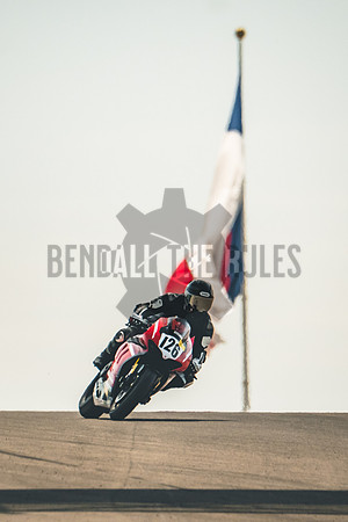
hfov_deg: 1.8
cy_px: 261
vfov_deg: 2.7
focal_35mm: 753
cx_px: 143
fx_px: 10918
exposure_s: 1/4000
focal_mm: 334.9
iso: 1250
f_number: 5.4
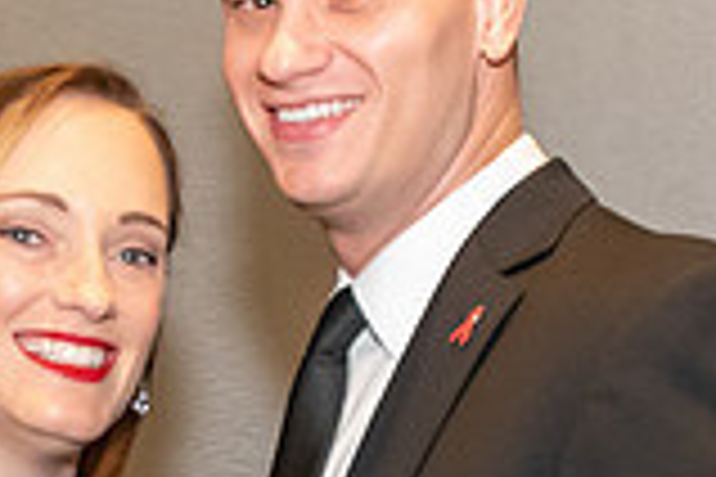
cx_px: 166
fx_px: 2466
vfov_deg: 11.0
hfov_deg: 16.4
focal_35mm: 124
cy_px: 480
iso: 3600
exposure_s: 1/60
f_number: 3.5
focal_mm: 19
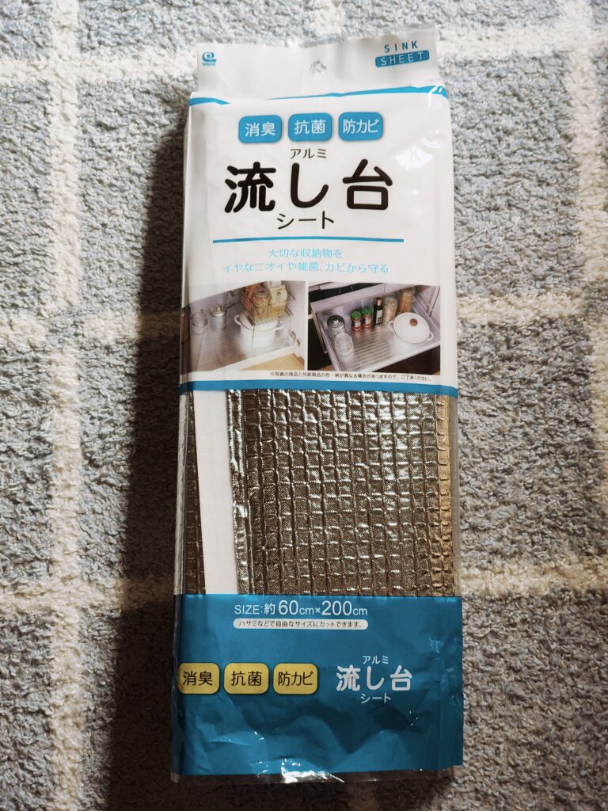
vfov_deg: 38.2
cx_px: 304
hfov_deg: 29.1
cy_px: 406
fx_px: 1171
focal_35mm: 50
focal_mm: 7.1
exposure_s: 1/100
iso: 343
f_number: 2
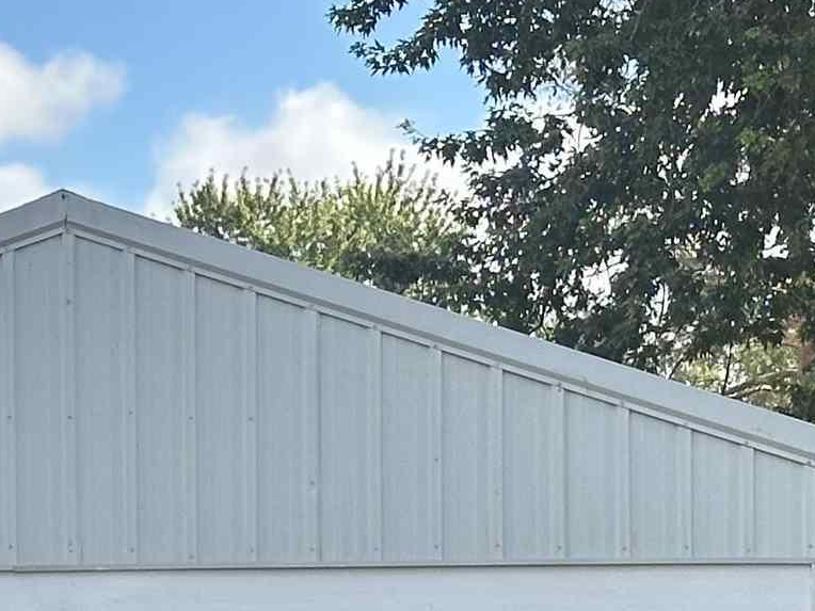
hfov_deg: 10.2
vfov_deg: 7.6
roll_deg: +0.5
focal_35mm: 193
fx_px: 4544
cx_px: -44
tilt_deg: -1.6
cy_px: 825
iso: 64
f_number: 1.78
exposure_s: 1/2203
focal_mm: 6.86
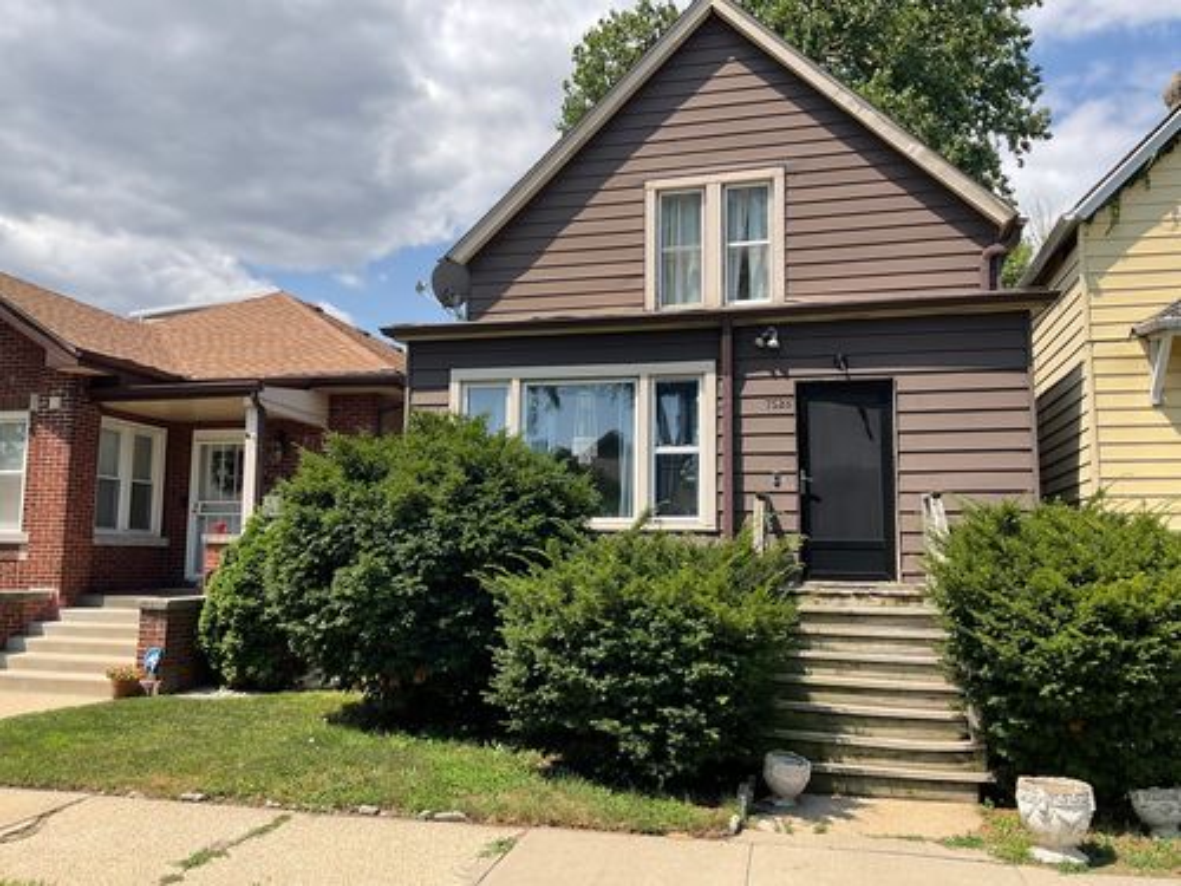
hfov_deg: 61.7
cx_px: 590
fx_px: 989
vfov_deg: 48.2
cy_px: 443
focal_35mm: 29
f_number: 1.8
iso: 16
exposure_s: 1/1412
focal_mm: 3
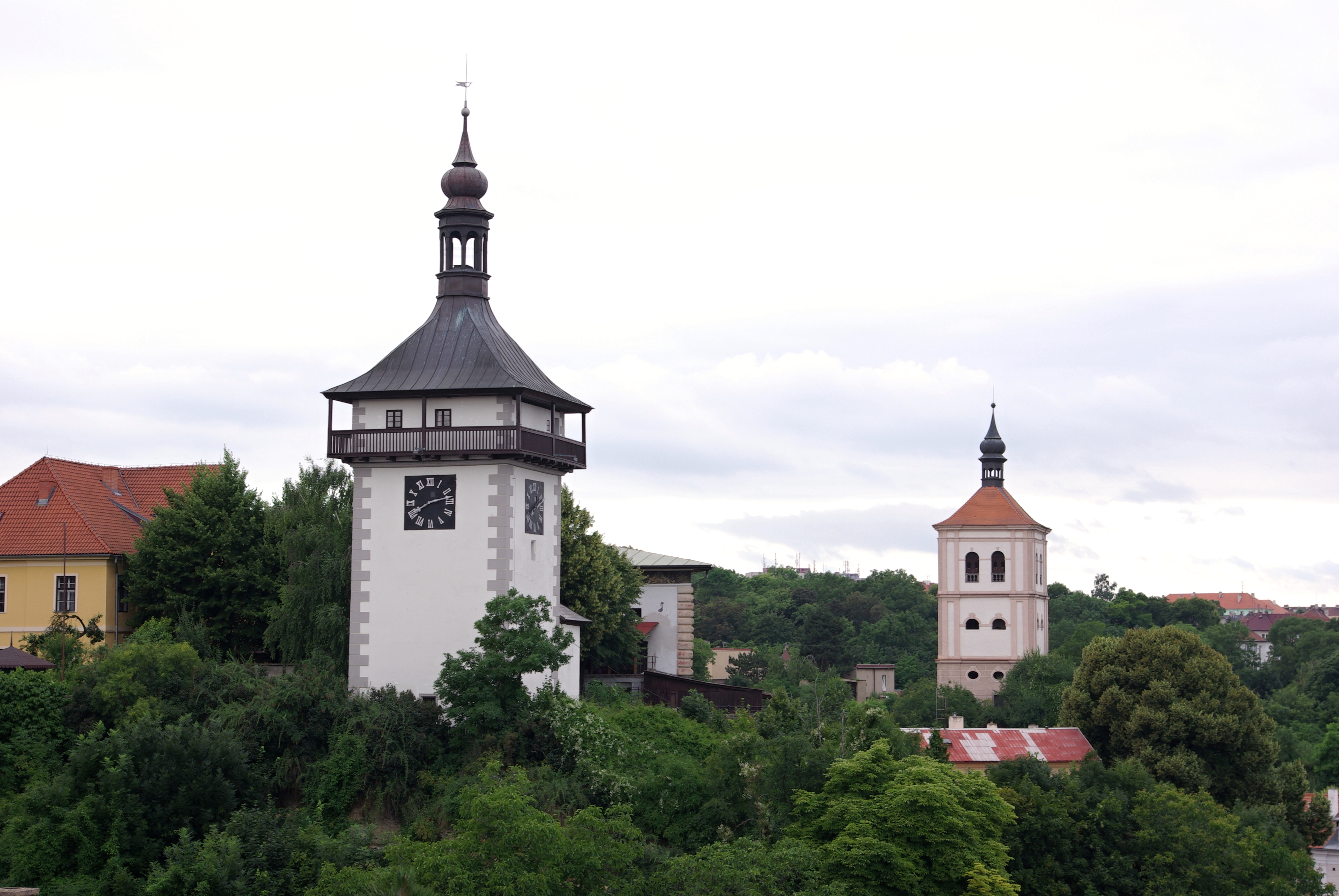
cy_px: 448
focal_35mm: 68
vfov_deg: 20.2
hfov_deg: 29.8
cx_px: 670
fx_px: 2514
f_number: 11
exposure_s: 1/20
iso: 100
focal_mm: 45
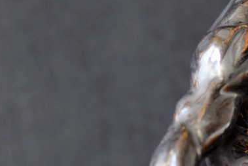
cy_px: 137
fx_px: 2047
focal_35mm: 297
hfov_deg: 6.9
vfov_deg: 4.6
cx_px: 273
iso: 100
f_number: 2.2
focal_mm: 50
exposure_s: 1/100
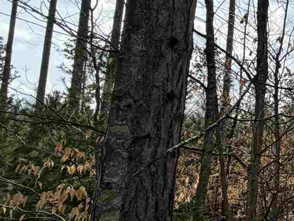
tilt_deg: +11.7
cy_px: 73
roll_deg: +1.6
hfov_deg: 21.7
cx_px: 522
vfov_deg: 24.7
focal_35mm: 59
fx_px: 501
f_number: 2.2
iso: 25
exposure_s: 1/770
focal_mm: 2.22
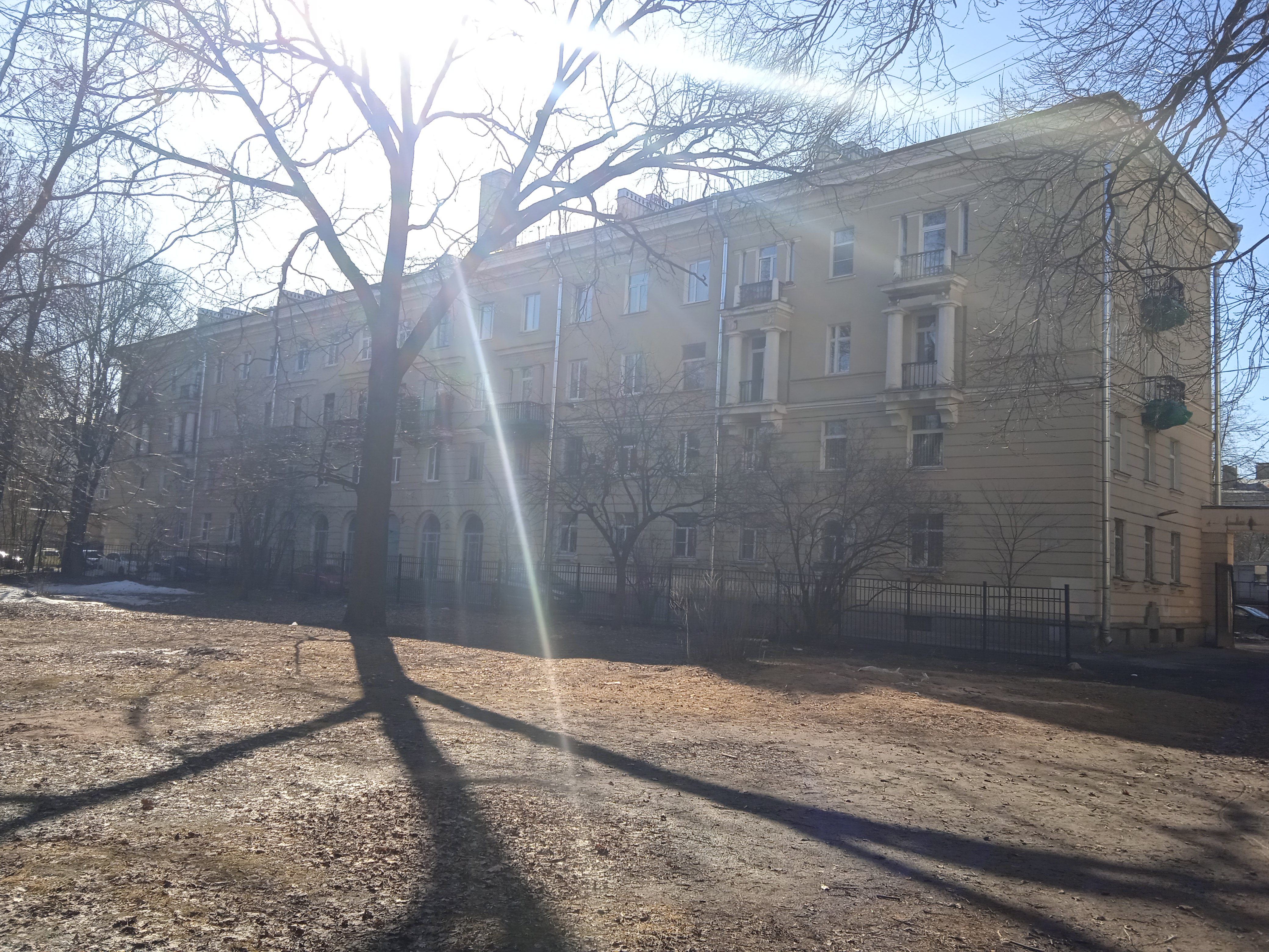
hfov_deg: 63.4
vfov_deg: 49.7
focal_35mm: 28
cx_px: 634
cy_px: 476
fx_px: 1026
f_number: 2.2
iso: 112
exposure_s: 1/637
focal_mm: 3.43
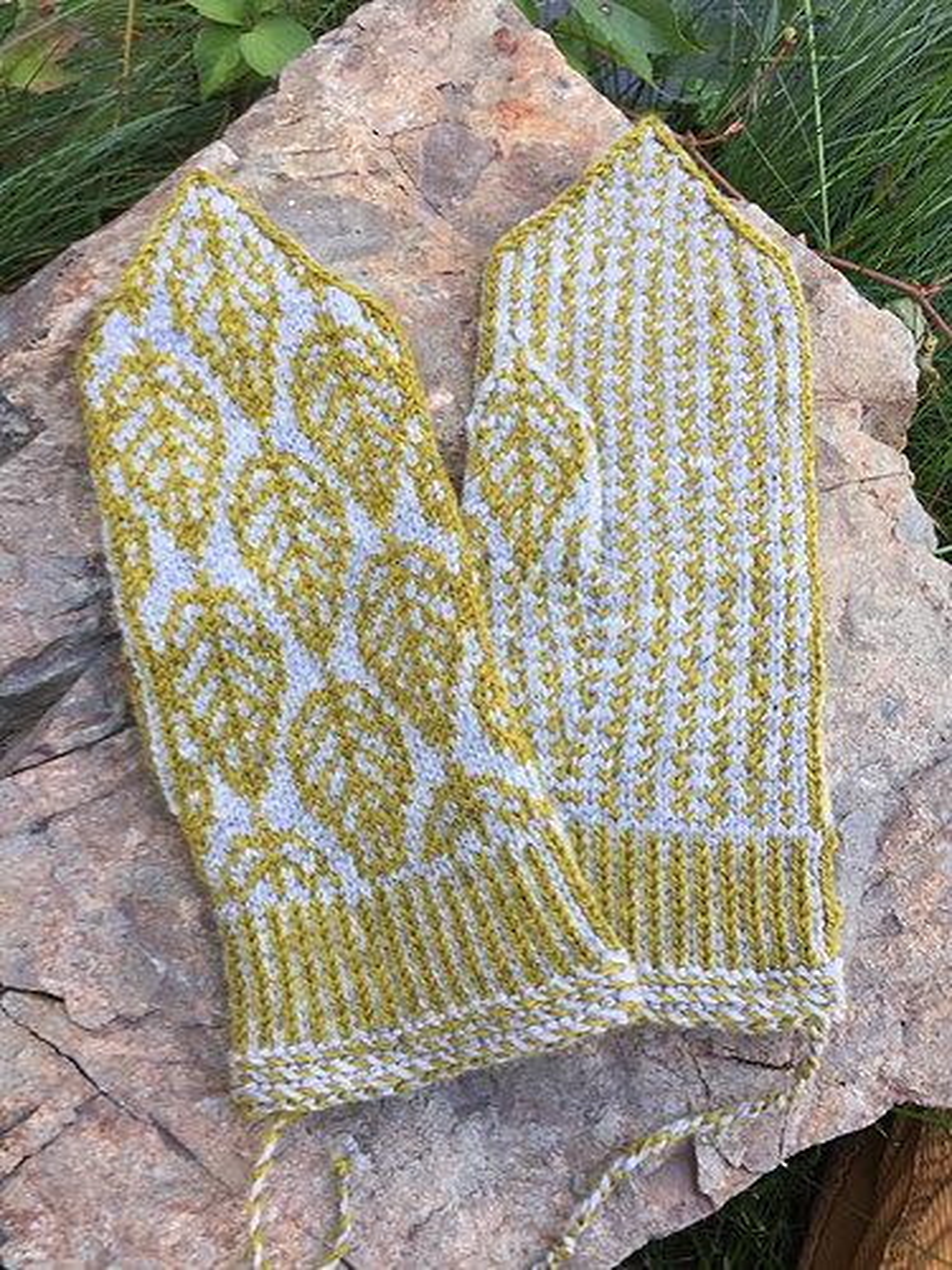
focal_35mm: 29
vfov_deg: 61.7
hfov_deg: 48.2
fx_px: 1063
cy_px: 635
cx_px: 476
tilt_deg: -79.8
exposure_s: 1/60
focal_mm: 4.15
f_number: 2.2
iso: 32
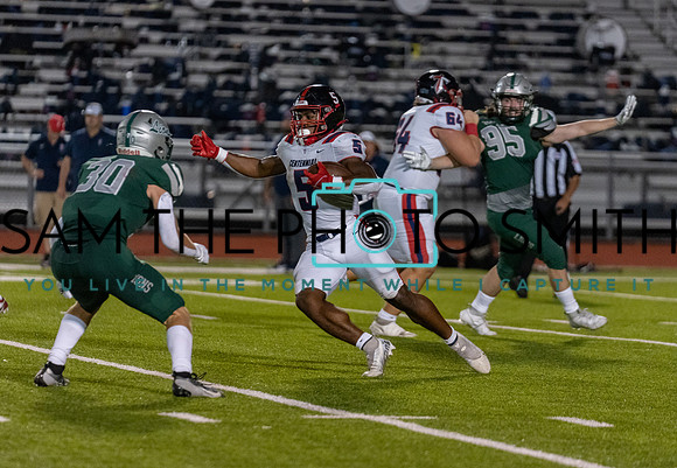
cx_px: 359
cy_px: 246
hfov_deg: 8.1
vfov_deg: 5.6
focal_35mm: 252
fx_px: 4787
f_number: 2.8
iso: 4000
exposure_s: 1/1250
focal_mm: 200
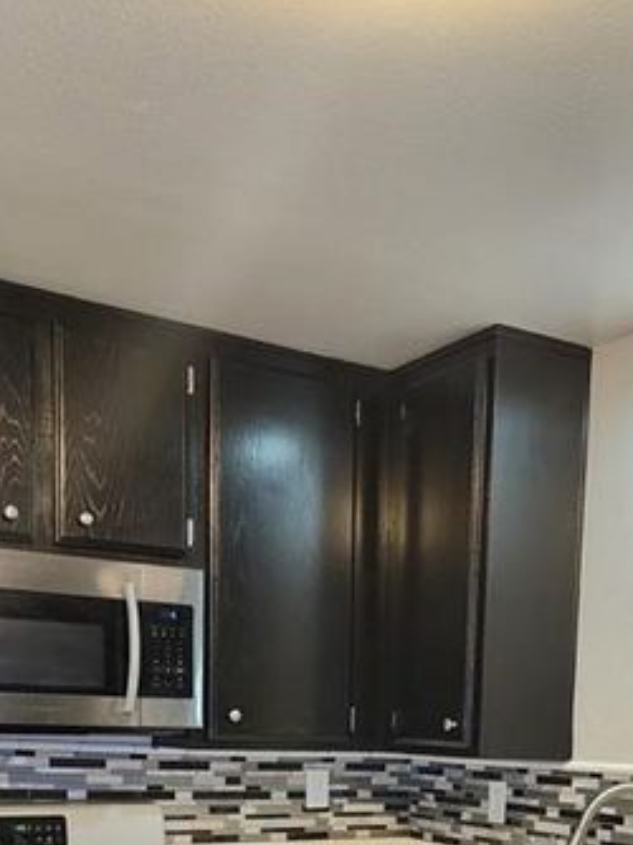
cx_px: 410
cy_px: 798
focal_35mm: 46
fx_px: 1123
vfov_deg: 37.8
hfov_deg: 31.3
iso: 800
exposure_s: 1/60
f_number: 1.8
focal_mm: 6.4
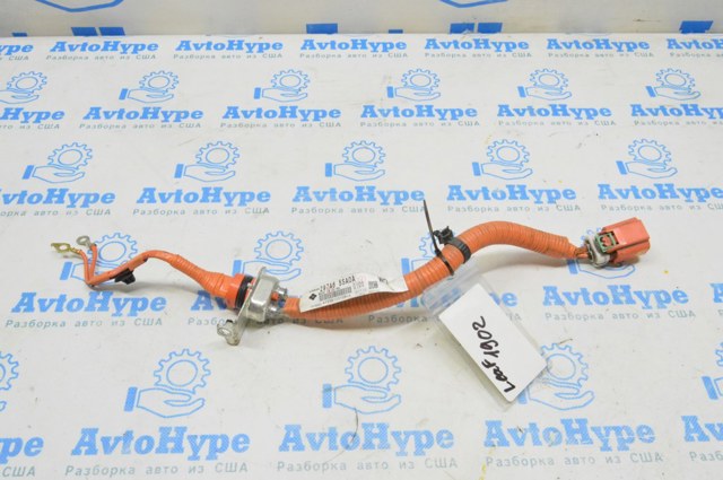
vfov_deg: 39.9
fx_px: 662
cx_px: 362
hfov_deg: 57.3
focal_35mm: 33
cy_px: 240
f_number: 20
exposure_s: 1/20
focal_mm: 22
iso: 6400
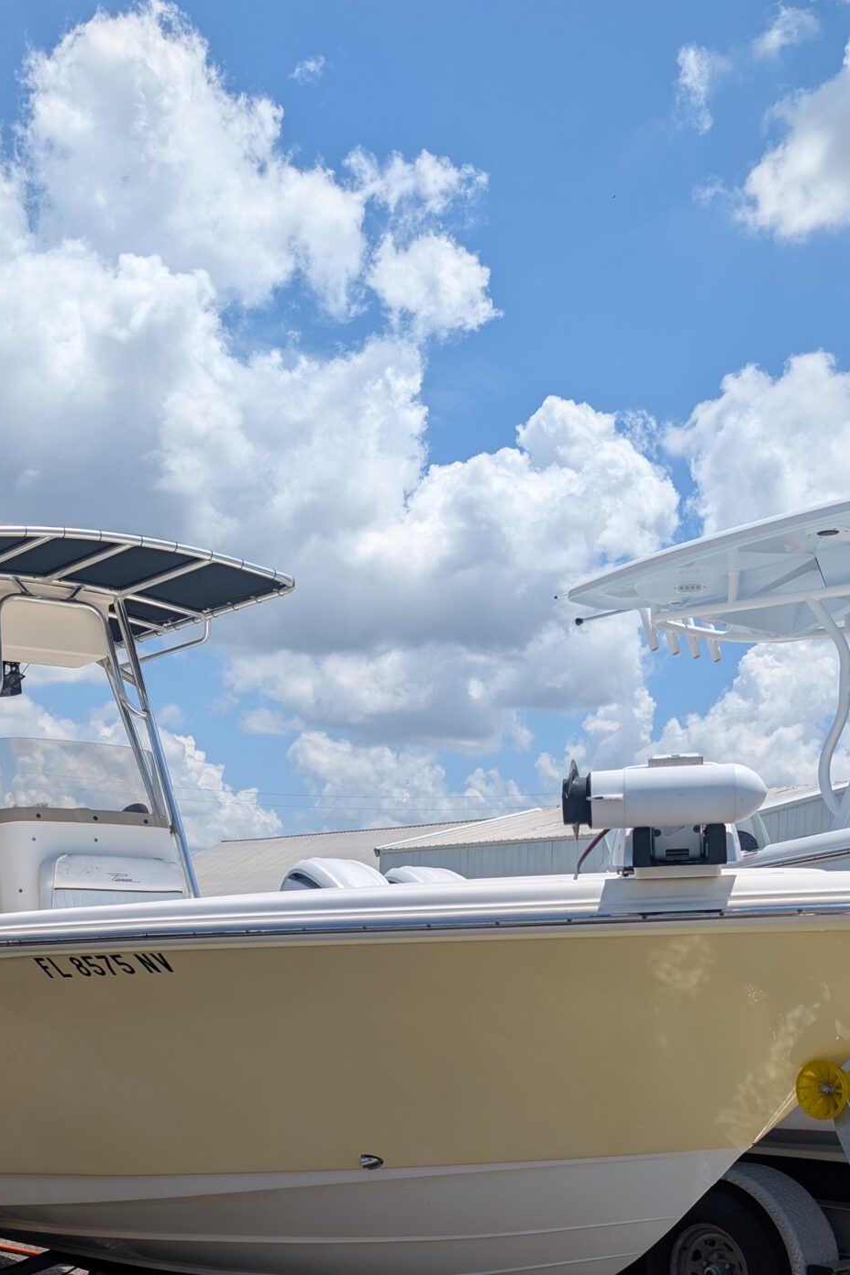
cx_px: 333
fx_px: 1629
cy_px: 982
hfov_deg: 29.2
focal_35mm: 46
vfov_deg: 41.3
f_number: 1.68
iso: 19
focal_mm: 6.9
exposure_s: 1/1550
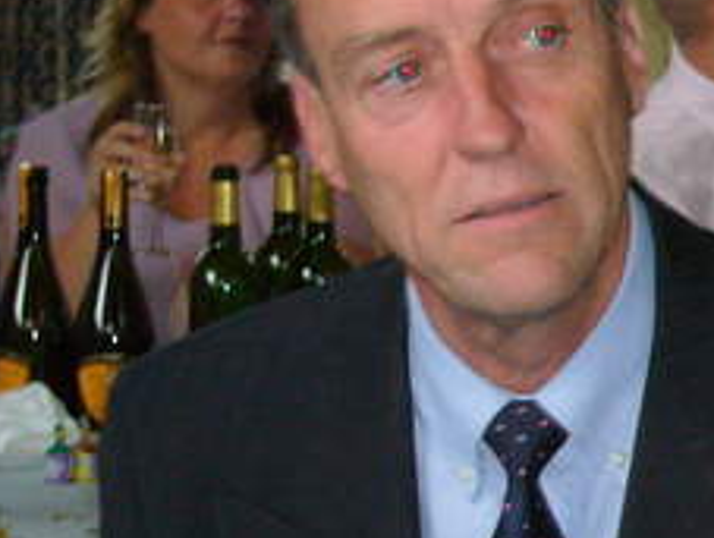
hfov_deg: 12.6
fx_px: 3140
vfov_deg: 9.8
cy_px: 378
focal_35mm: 152
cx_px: 874
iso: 200
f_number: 3.8
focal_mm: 8.8
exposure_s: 1/8
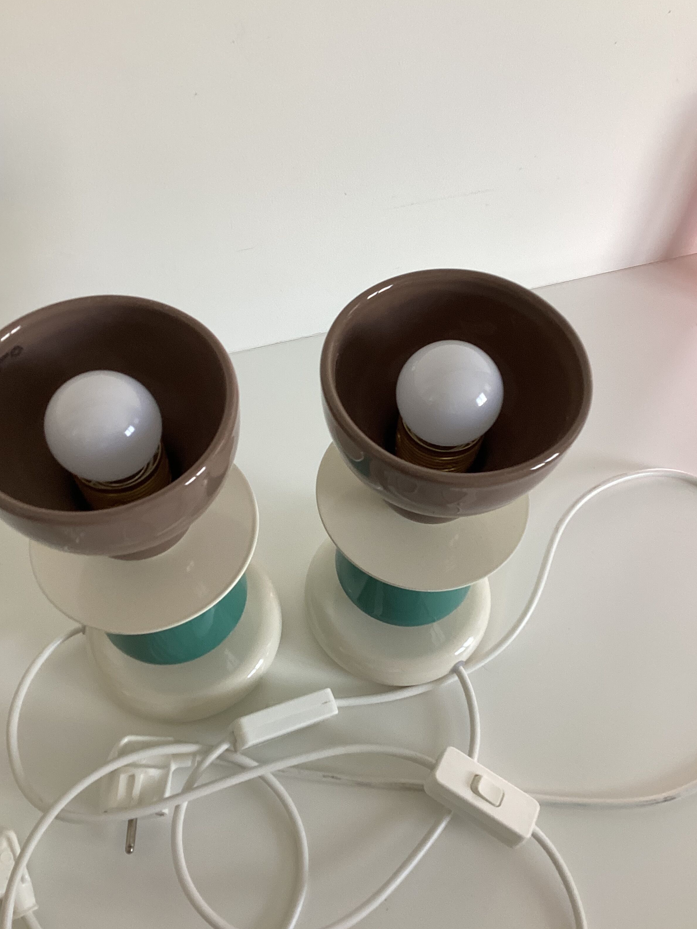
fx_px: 859
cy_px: 466
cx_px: 359
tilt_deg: -58.5
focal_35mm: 32
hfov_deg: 44.2
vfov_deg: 56.8
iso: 64
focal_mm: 3.3
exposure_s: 1/60
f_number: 2.4
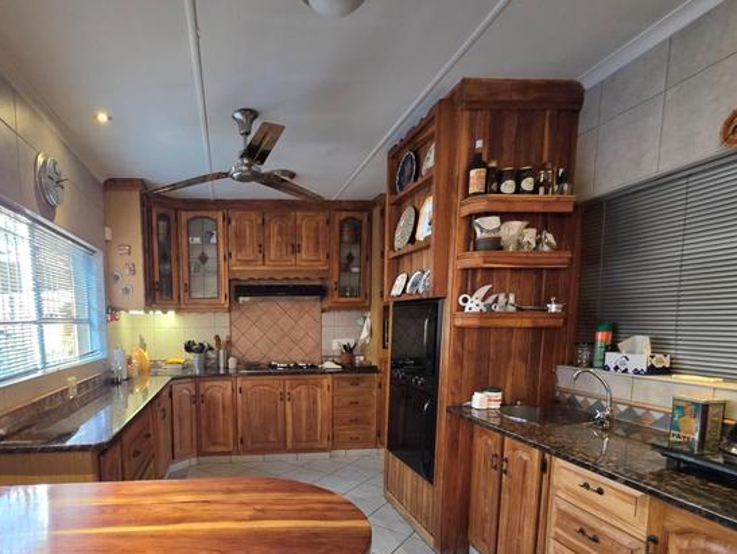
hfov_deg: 82.1
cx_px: 253
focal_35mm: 19
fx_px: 405
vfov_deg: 66.4
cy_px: 380
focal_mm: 2.2
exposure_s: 1/101
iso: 250
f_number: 1.9
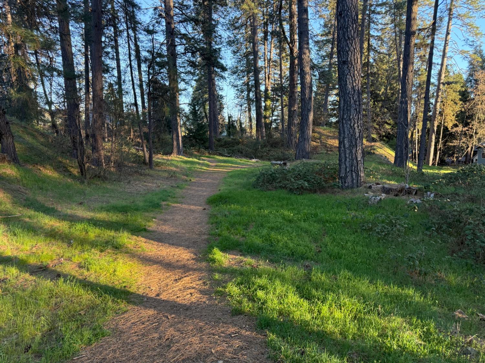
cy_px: 182
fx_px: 336
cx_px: 242
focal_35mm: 24
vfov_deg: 56.8
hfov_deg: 71.6
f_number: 1.78
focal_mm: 6.76
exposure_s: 1/243
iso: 160
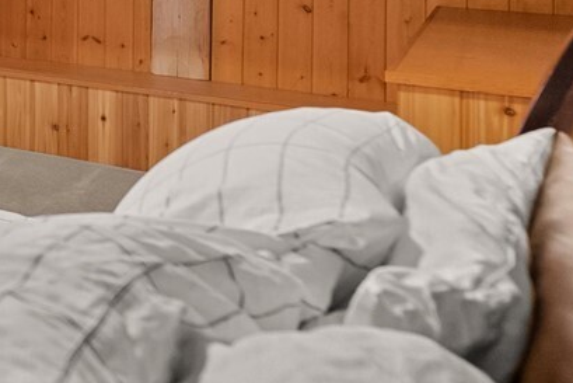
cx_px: -439
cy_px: -69
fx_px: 923
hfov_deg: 22.2
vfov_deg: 21.8
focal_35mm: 58
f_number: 2.8
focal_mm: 14
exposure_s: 1/15
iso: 400
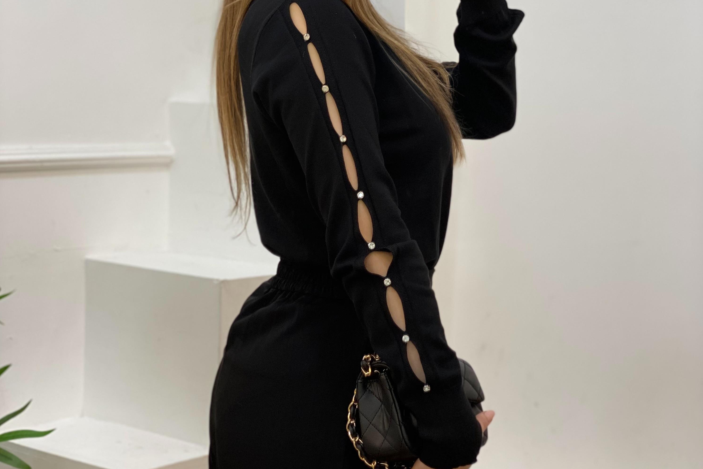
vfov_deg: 18.6
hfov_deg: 27.7
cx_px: 354
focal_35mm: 73
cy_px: 153
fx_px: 1425
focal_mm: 6
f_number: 2
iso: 80
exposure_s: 1/100
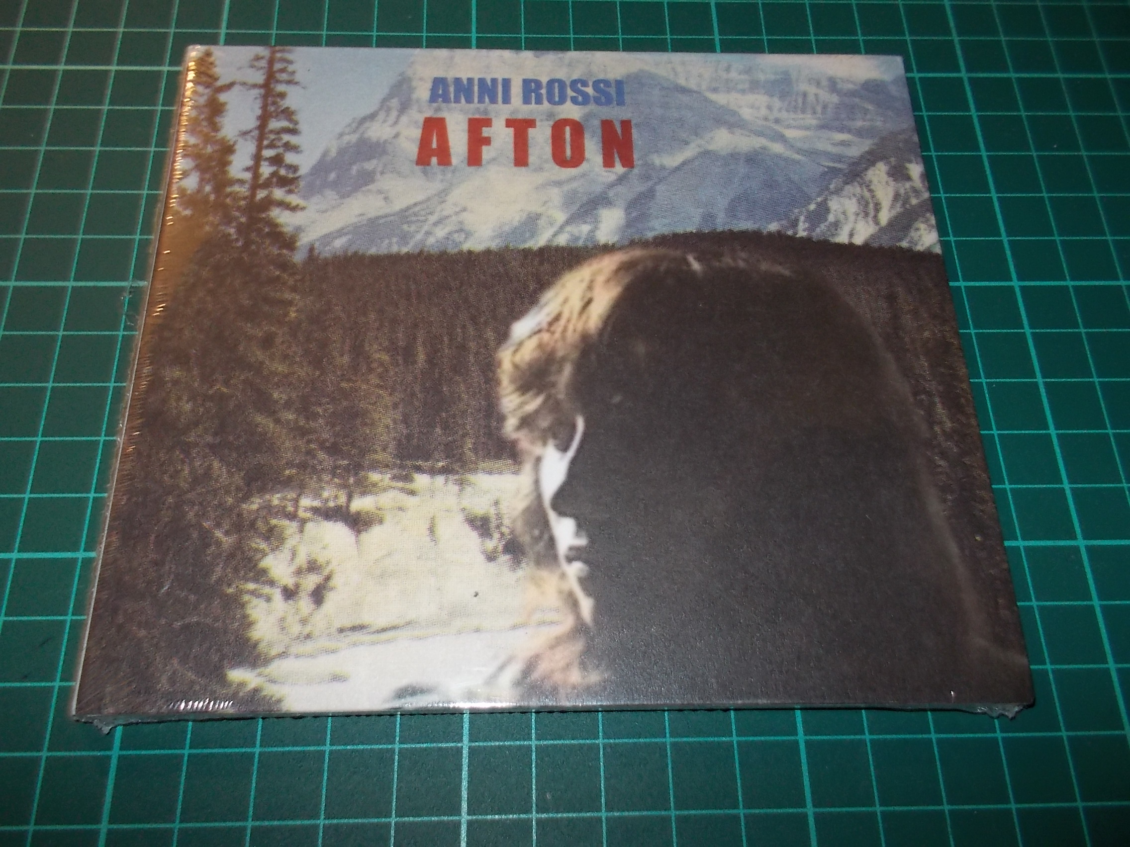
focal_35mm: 29
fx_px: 947
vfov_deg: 48.2
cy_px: 424
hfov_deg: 61.7
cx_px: 565
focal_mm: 4.1
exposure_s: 1/30
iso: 200
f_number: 3.3
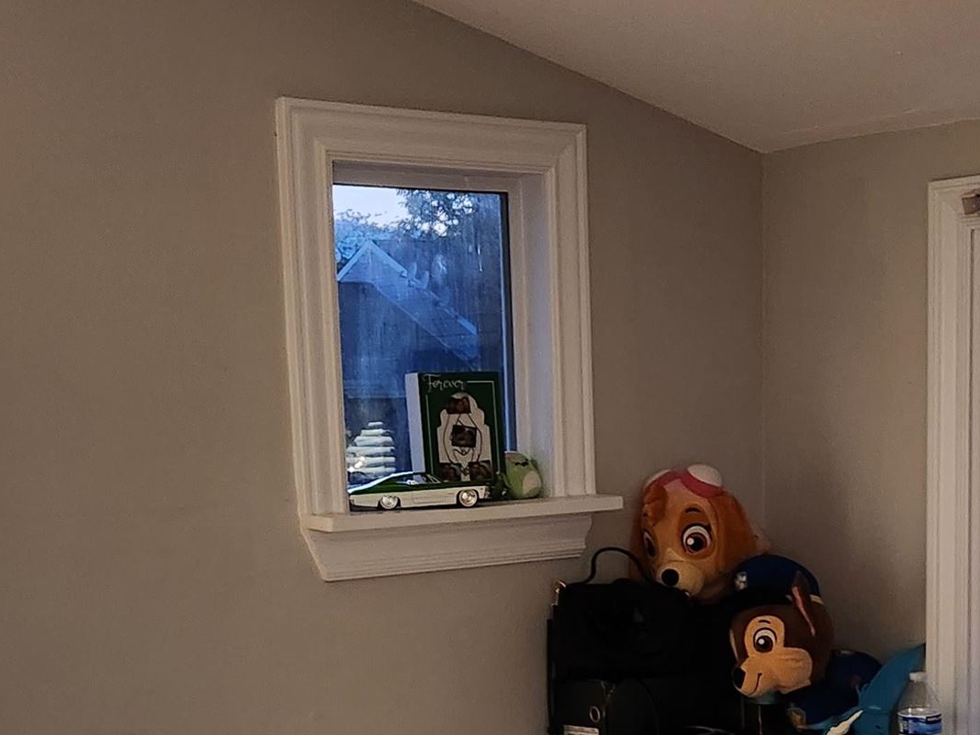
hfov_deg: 29.3
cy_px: 658
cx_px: 617
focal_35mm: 66
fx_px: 1868
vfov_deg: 21.8
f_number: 1.8
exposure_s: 1/30
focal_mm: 5.4
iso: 640
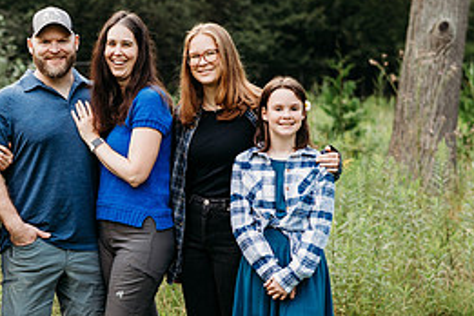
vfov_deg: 10.6
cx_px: 73
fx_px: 1698
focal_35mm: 129
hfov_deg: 15.7
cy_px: 222
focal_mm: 58
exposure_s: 1/320
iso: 400
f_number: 2.8
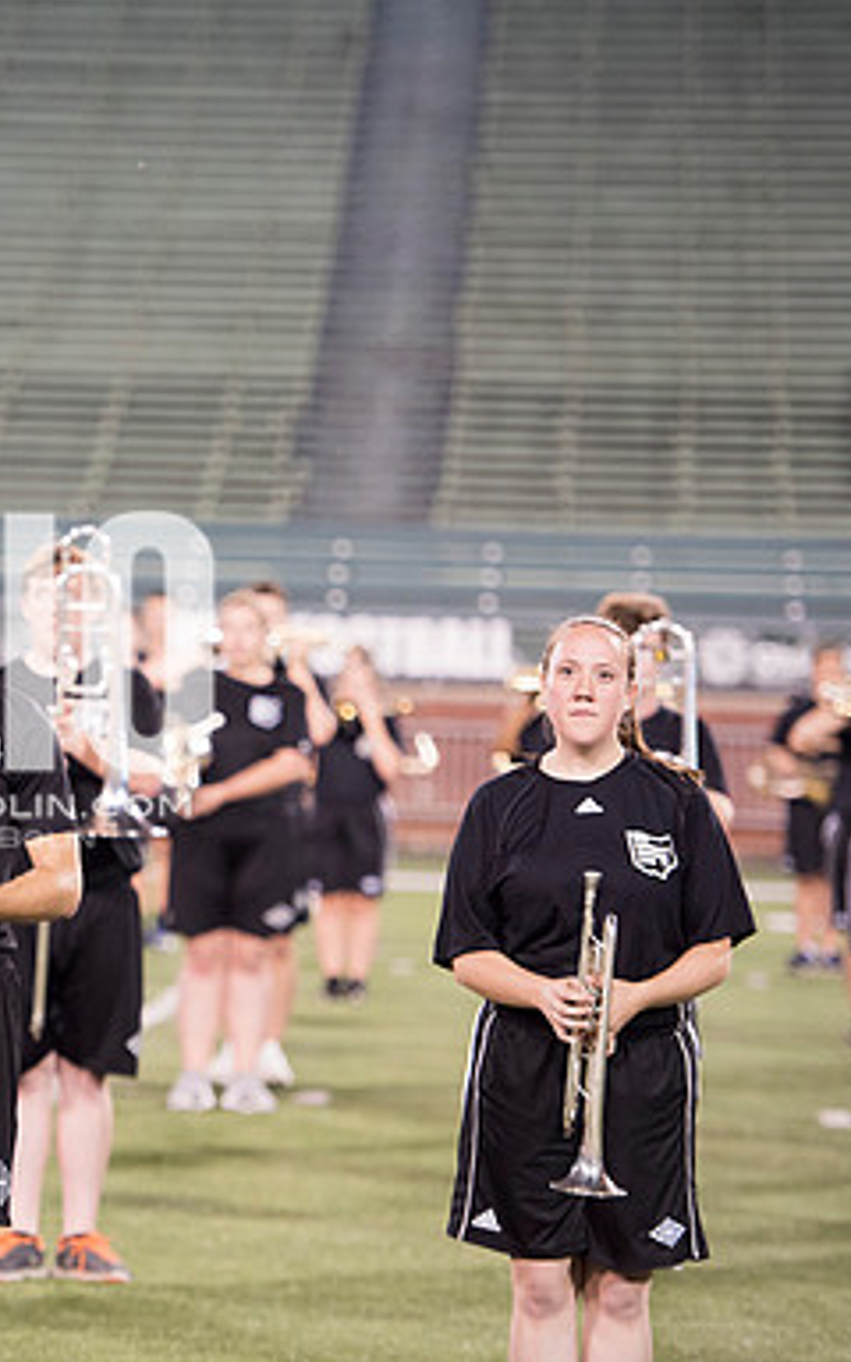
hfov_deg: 6.3
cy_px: 679
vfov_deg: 10.1
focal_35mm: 208
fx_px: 7718
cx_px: -53
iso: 1000
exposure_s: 1/320
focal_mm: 135
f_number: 2.8
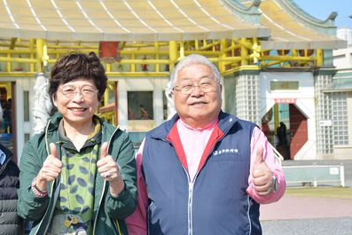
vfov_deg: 15.7
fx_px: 851
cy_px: 114
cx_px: 91
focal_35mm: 87
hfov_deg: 23.2
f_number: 4
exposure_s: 1/500
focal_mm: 32
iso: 100
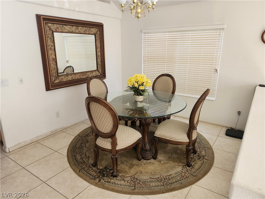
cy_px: 100
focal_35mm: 23
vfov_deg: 58.9
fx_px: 176
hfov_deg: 73.9
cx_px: 132
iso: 100
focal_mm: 5.54
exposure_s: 1/180
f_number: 1.8
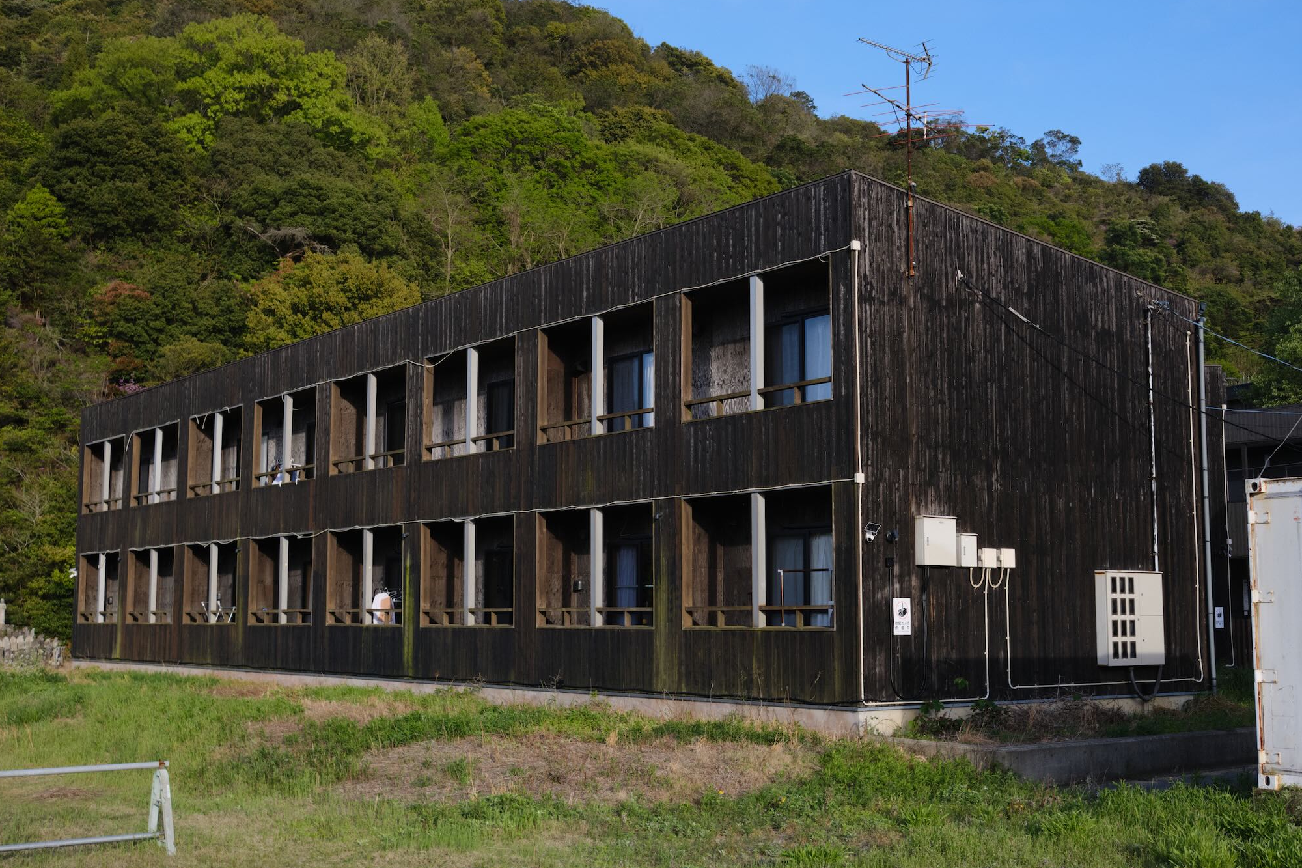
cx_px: 659
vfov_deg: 31.9
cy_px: 436
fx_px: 1519
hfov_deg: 46.4
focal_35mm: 42
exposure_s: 1/500
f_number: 5.6
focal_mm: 27
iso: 250
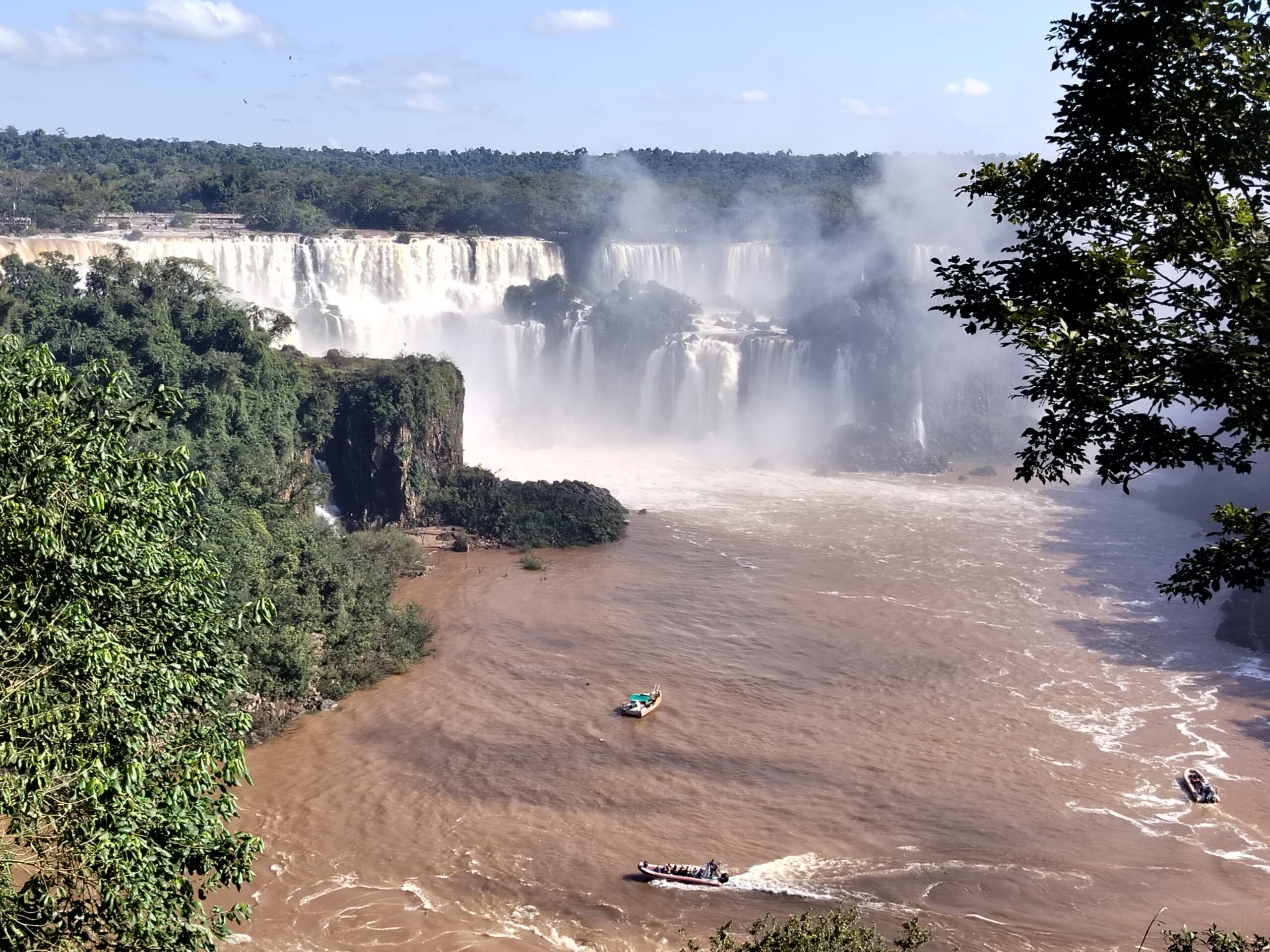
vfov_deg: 30.3
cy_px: 476
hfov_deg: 39.7
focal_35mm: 48
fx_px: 1761
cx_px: 635
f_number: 1.75
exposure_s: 1/553
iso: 100
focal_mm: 5.25
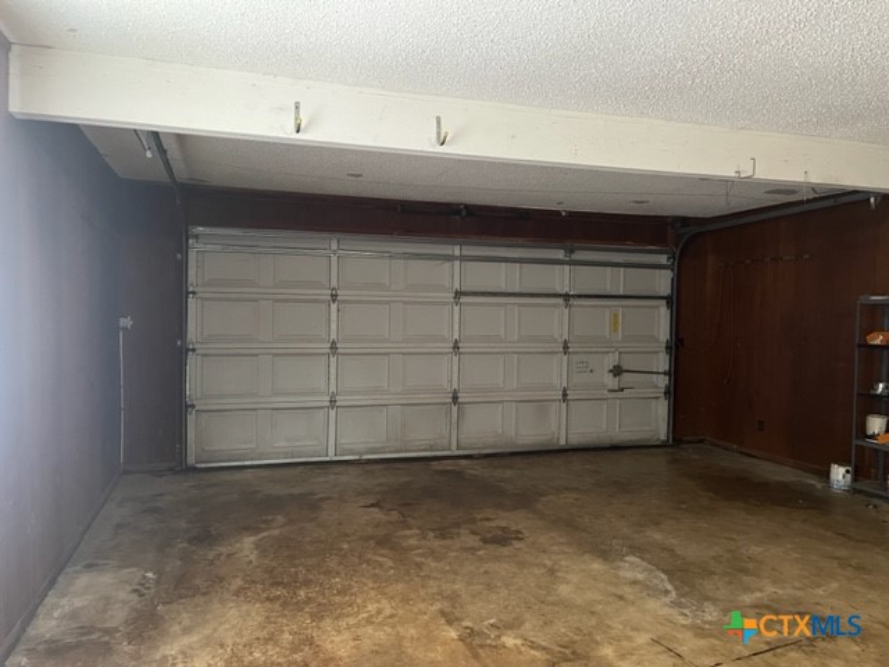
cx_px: 444
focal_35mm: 26
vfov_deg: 53.1
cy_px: 334
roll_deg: -1.0
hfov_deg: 67.3
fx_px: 668
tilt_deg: -0.2
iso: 500
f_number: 1.6
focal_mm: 5.1
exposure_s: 1/30
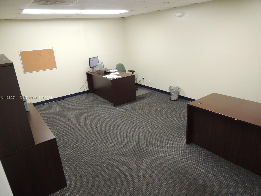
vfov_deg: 56.8
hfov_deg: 71.6
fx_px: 181
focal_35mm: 24
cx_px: 130
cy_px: 98
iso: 320
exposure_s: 1/30
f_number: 3
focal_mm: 4.3
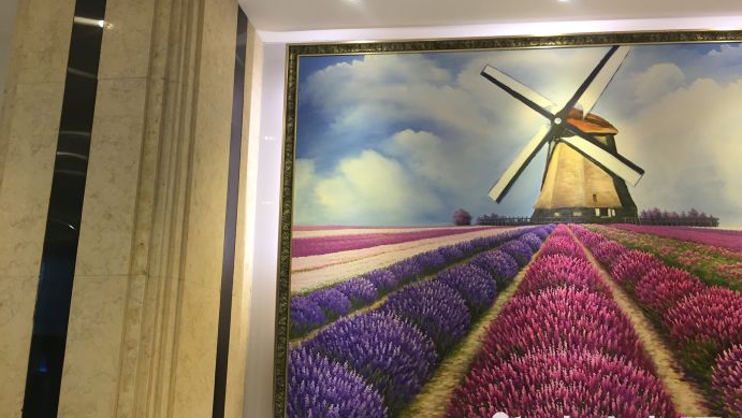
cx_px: 375
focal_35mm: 32
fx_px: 630
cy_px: 211
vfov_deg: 36.7
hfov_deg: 61.0
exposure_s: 1/33
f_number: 2.2
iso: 125
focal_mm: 4.15
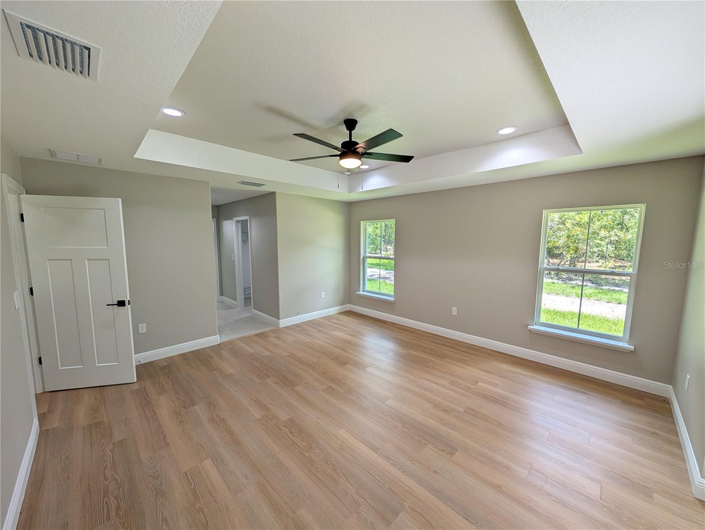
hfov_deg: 110.5
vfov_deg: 94.6
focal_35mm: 12
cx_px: 352
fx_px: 245
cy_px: 265
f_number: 1.7
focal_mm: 2.02
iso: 53
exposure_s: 1/214
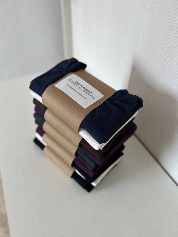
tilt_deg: -45.5
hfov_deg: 53.1
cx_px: 89
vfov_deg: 67.3
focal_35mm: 26
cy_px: 118
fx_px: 178
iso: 50
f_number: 1.5
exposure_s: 1/121
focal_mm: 5.7
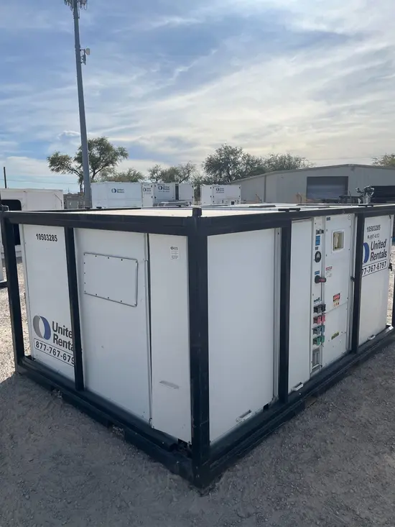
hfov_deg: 53.1
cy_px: 264
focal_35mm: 26
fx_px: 395
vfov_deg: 67.3
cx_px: 198
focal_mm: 5.1
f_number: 1.6
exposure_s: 1/8403
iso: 50
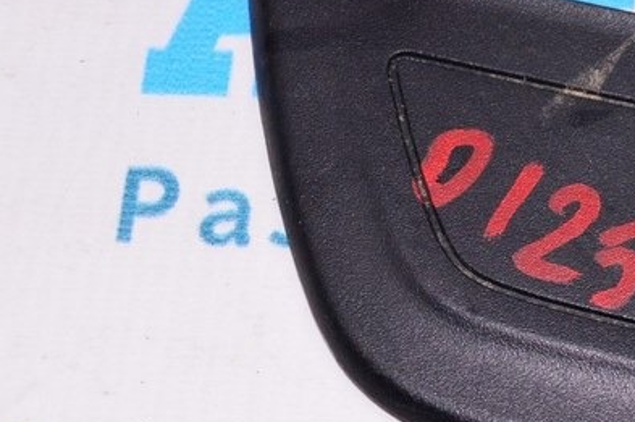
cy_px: 269
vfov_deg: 11.3
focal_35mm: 121
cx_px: 826
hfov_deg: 16.0
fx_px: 2137
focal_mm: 31
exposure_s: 1/200
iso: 1600
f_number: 8
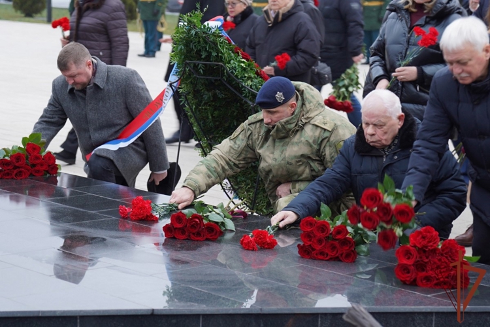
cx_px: 245
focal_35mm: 53
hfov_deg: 37.5
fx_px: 721
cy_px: 164
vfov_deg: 25.5
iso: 200
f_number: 2.8
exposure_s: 1/60
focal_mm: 53
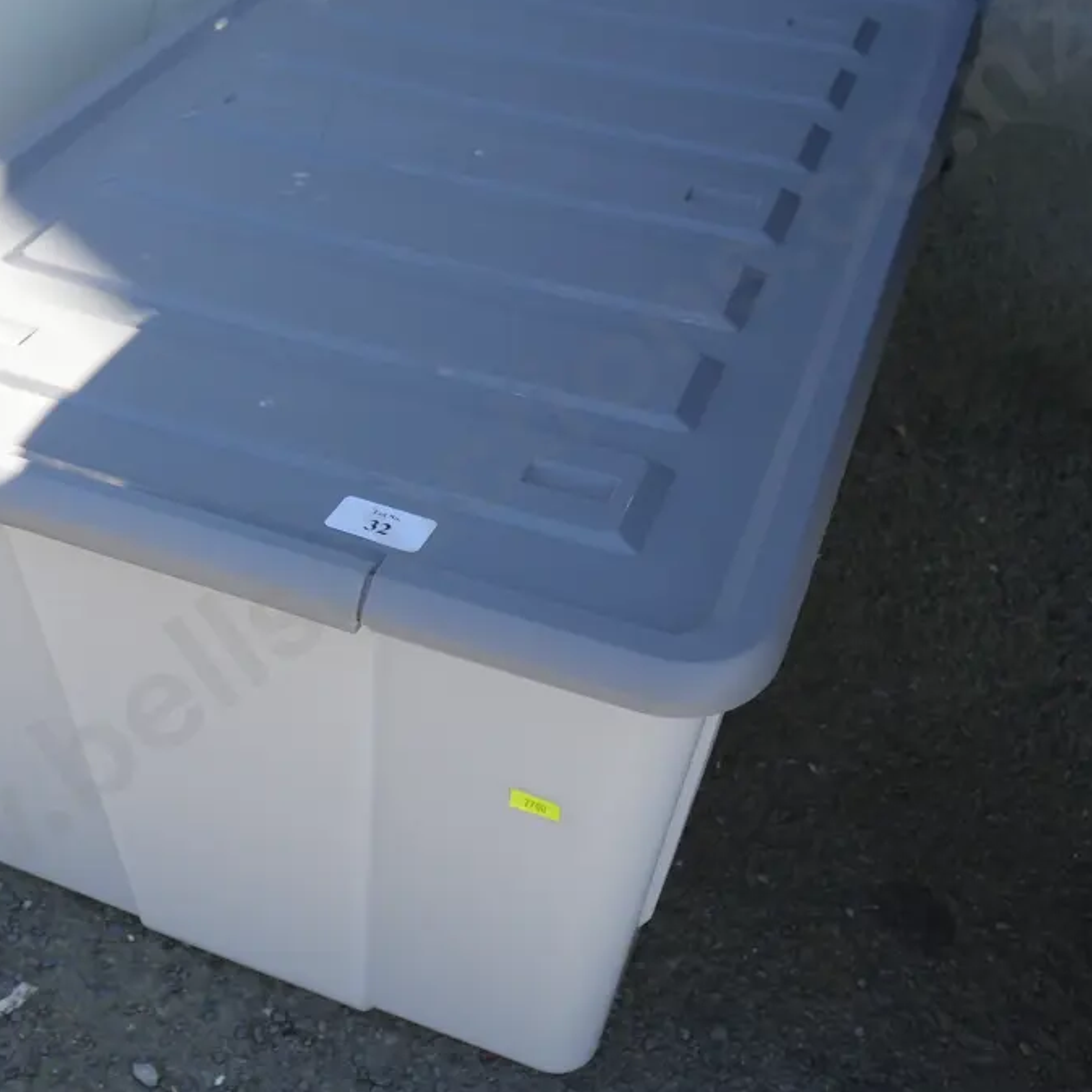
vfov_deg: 39.2
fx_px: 1535
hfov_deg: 39.0
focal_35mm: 43
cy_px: 516
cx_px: 421
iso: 200
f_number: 5.6
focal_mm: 16
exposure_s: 1/200
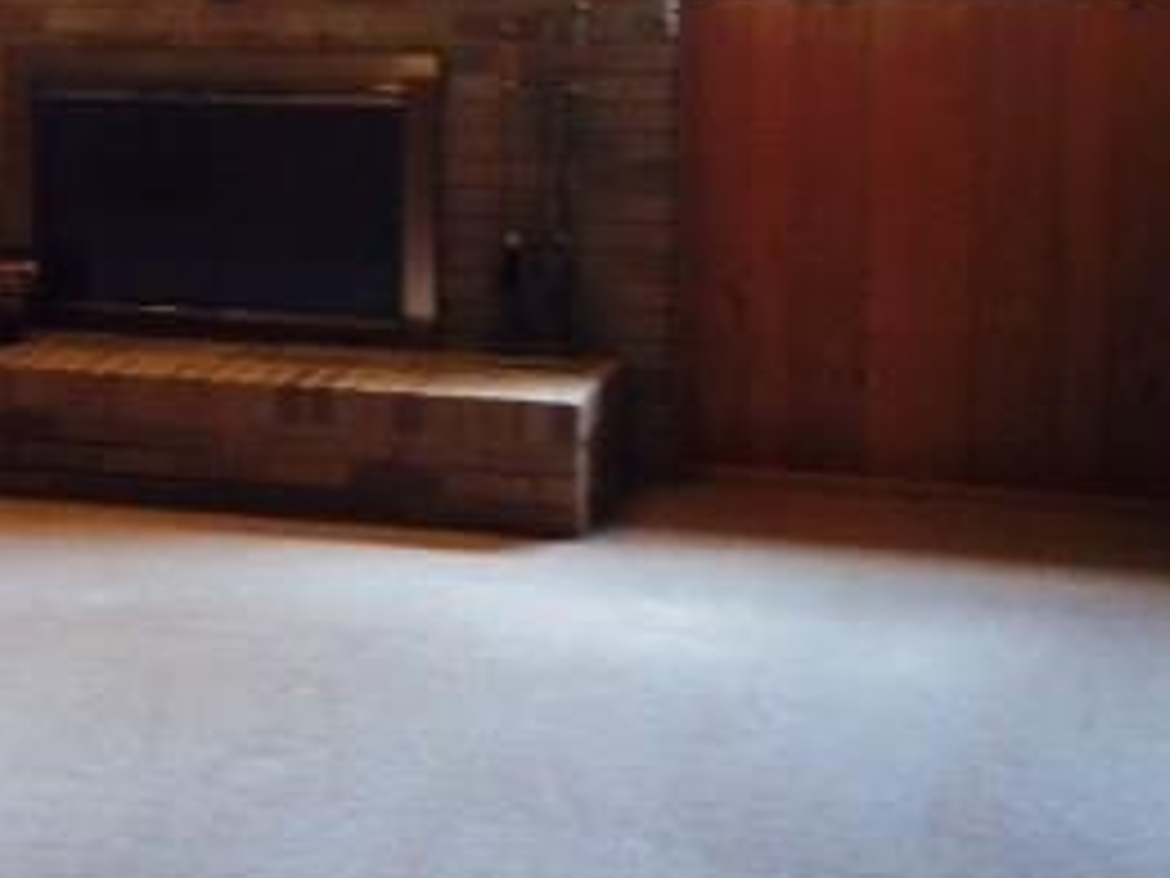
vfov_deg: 17.0
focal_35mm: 86
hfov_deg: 22.1
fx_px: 2907
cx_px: 68
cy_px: 117
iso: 125
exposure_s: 1/20
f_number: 2.4
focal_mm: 4.28
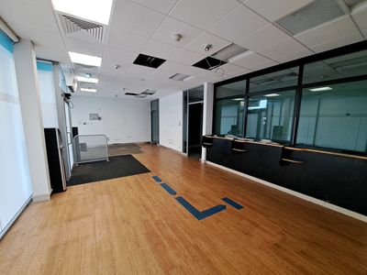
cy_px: 138
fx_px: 138
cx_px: 184
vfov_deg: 89.9
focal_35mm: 13
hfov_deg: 106.2
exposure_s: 1/50
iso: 80
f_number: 2.2
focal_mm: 1.74
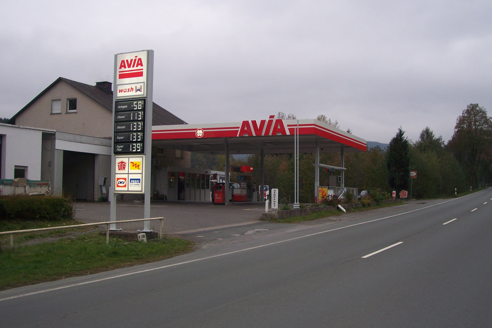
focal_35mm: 44
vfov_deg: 30.5
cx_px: 246
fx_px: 601
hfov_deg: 44.5
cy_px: 175
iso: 80
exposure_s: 1/160
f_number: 2.8
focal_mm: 7
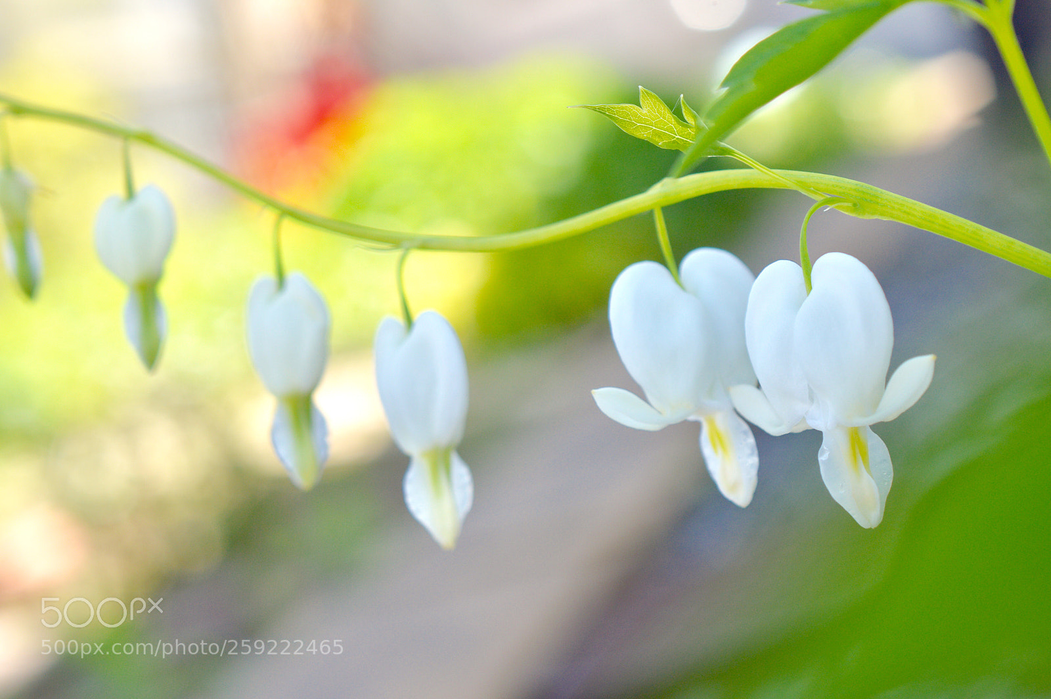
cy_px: 350
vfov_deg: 22.6
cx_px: 526
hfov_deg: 33.4
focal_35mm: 60
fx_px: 1750
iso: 125
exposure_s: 1/250
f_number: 5.6
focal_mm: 40
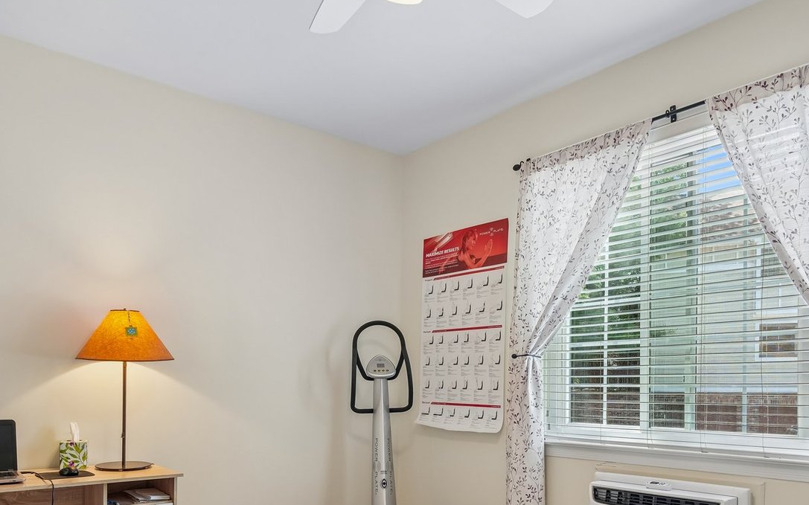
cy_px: 390
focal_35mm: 27
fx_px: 595
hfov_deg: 68.2
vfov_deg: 44.2
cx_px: 360
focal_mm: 16
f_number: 8
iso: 400
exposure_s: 1/15
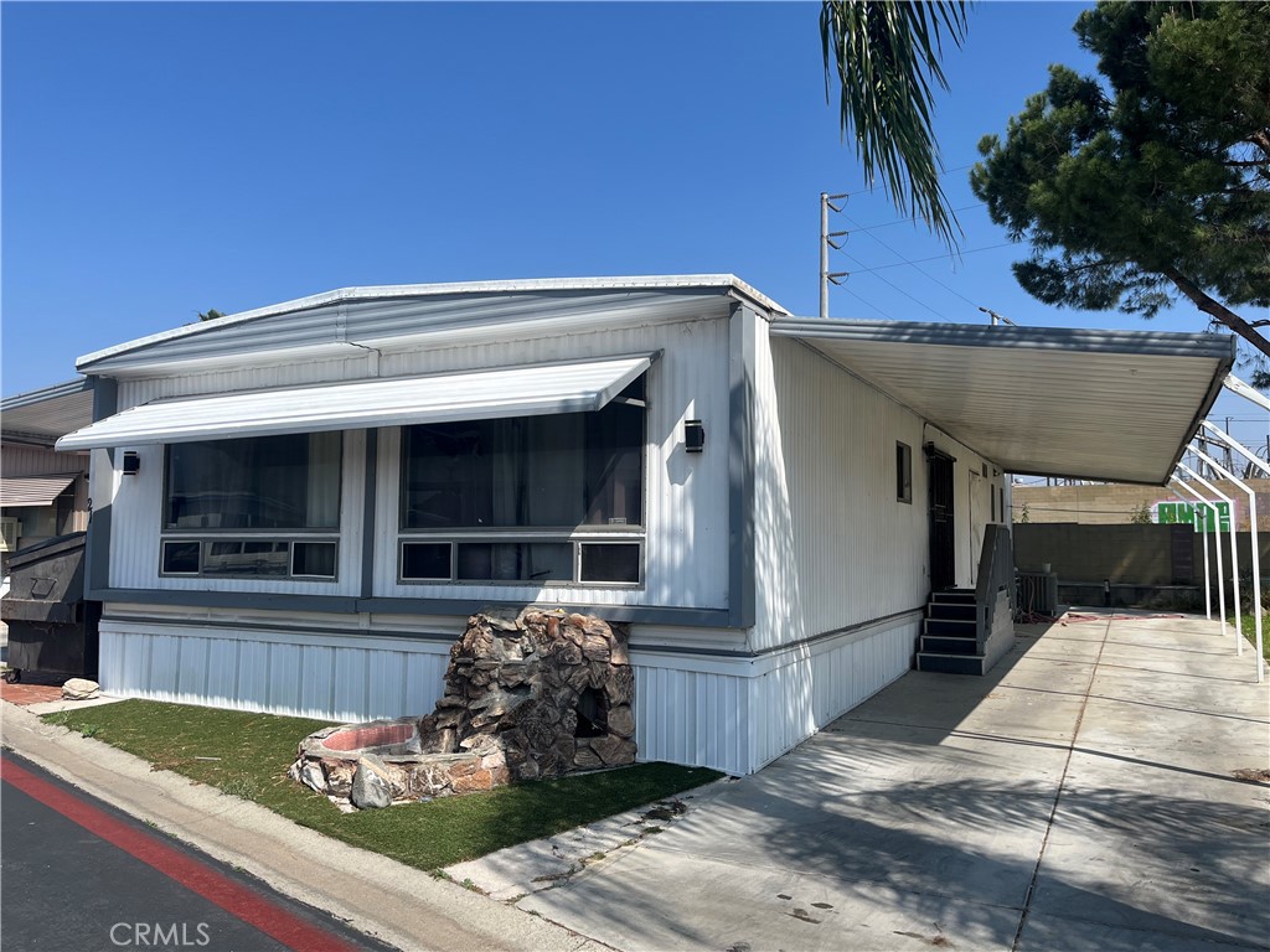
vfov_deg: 53.1
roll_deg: -0.1
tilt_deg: +3.5
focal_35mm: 26
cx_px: 635
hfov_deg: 67.3
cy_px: 476
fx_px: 954
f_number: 1.6
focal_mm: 5.1
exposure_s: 1/3623
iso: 50
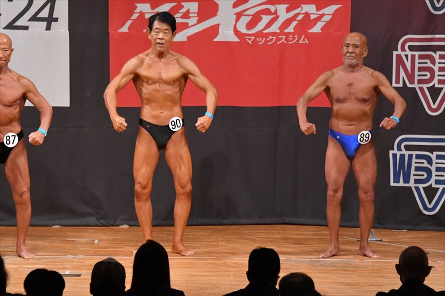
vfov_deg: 5.1
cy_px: 148
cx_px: 222
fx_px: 3336
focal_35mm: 270
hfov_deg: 7.6
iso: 8000
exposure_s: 1/400
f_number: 5.6
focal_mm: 180
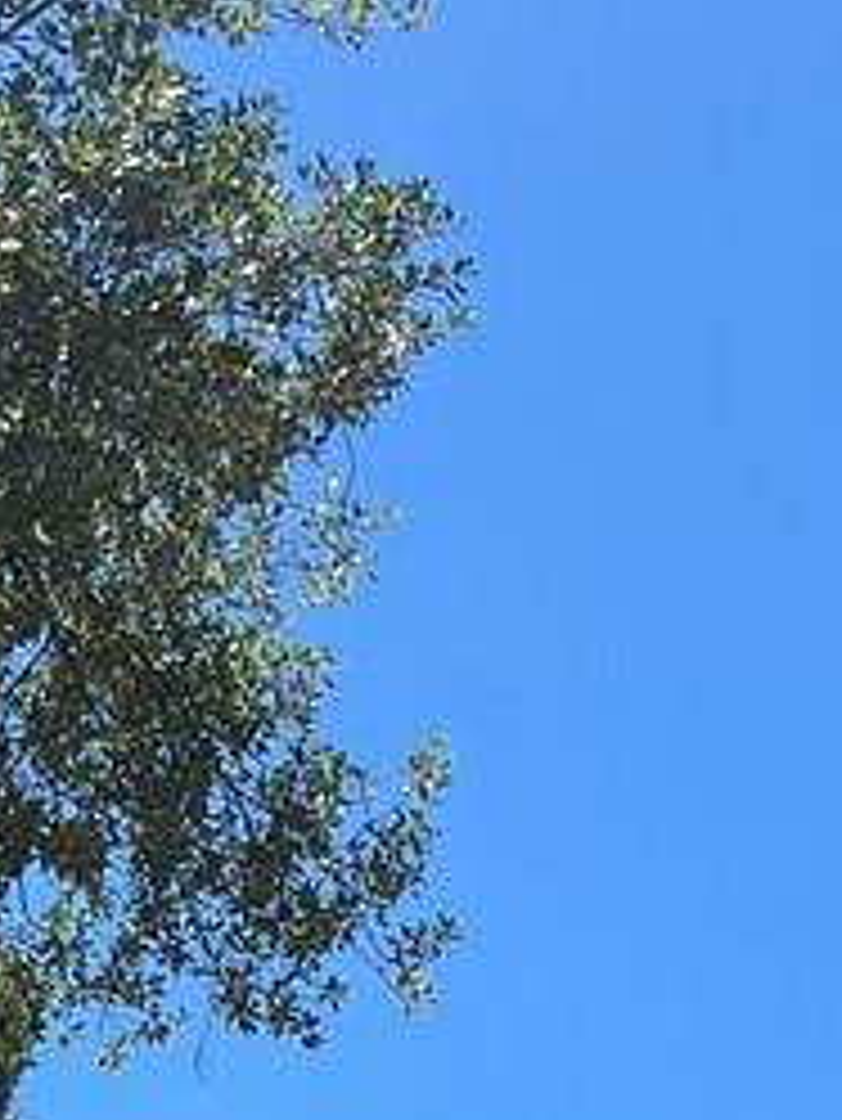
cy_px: 1183
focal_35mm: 107
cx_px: 1099
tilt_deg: +20.3
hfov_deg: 13.3
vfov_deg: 17.8
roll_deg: +0.0
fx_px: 3467
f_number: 1.6
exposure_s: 1/2513
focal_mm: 5.1
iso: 50
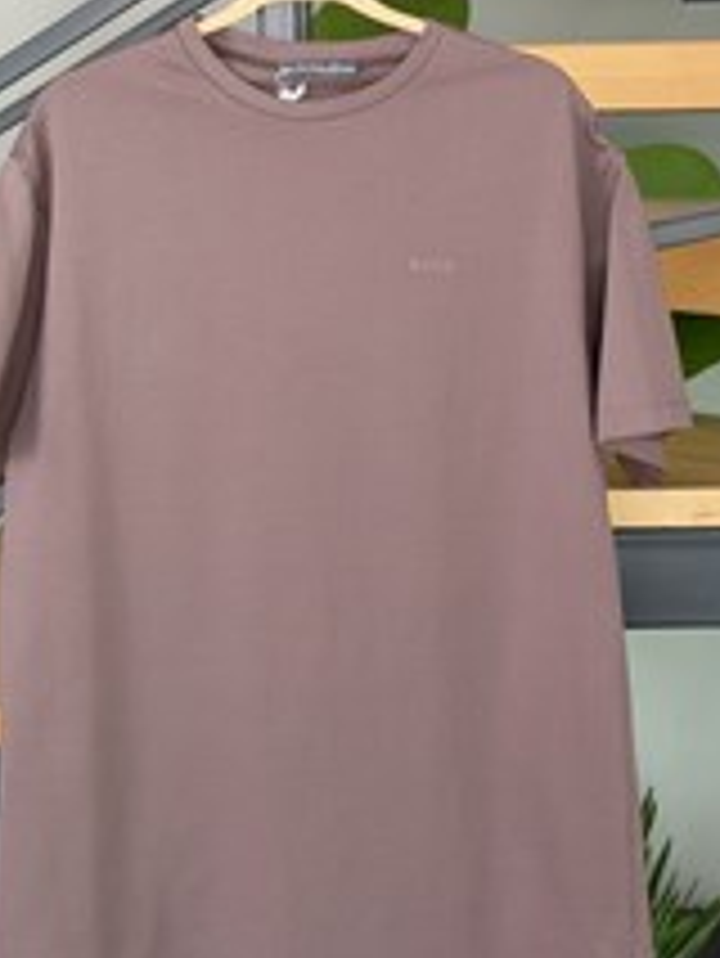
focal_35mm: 93
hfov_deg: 15.9
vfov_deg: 21.0
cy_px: 385
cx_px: 315
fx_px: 2577
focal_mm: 6.76
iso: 80
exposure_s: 1/100
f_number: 1.78
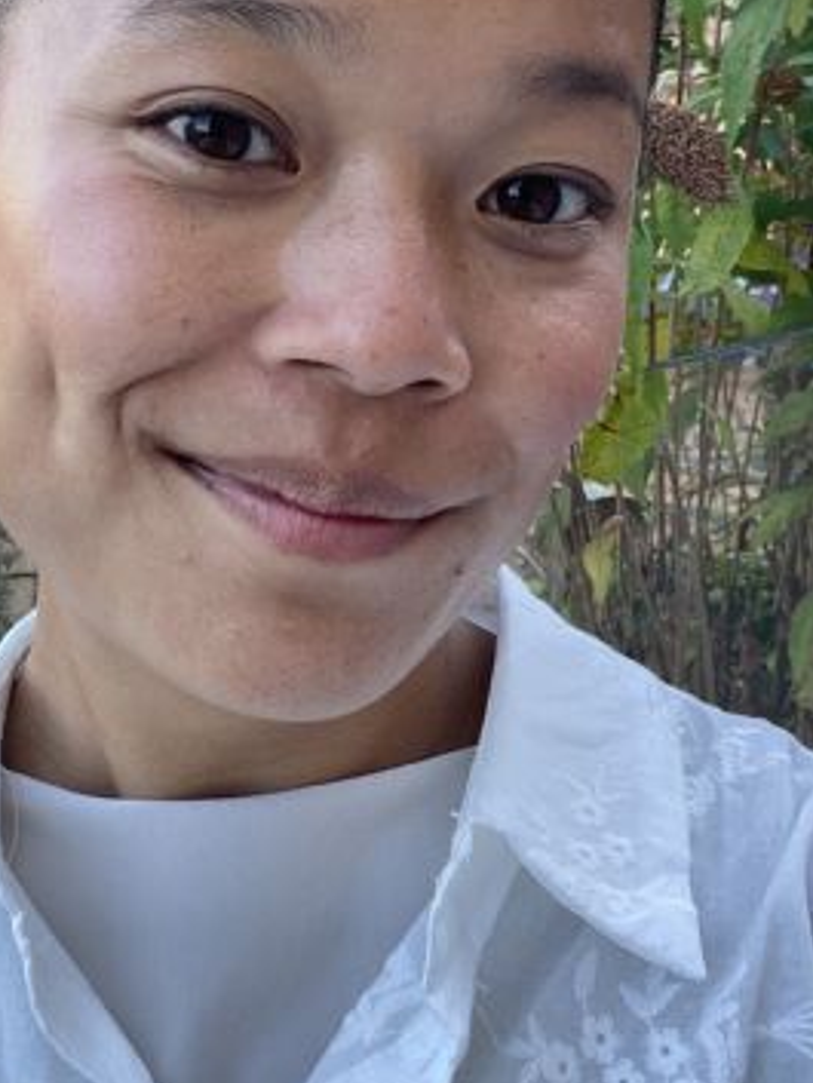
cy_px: 408
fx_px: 1596
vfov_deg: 37.3
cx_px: 279
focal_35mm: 51
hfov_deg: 28.4
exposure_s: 1/121
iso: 64
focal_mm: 2.71
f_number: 2.2
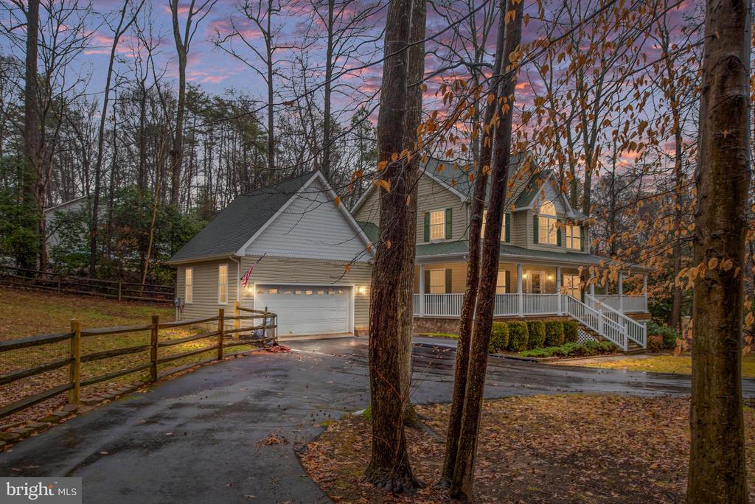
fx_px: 504
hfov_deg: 73.7
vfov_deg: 53.2
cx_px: 378
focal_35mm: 24
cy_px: 252
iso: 250
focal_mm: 24
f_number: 5.6
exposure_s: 1/50
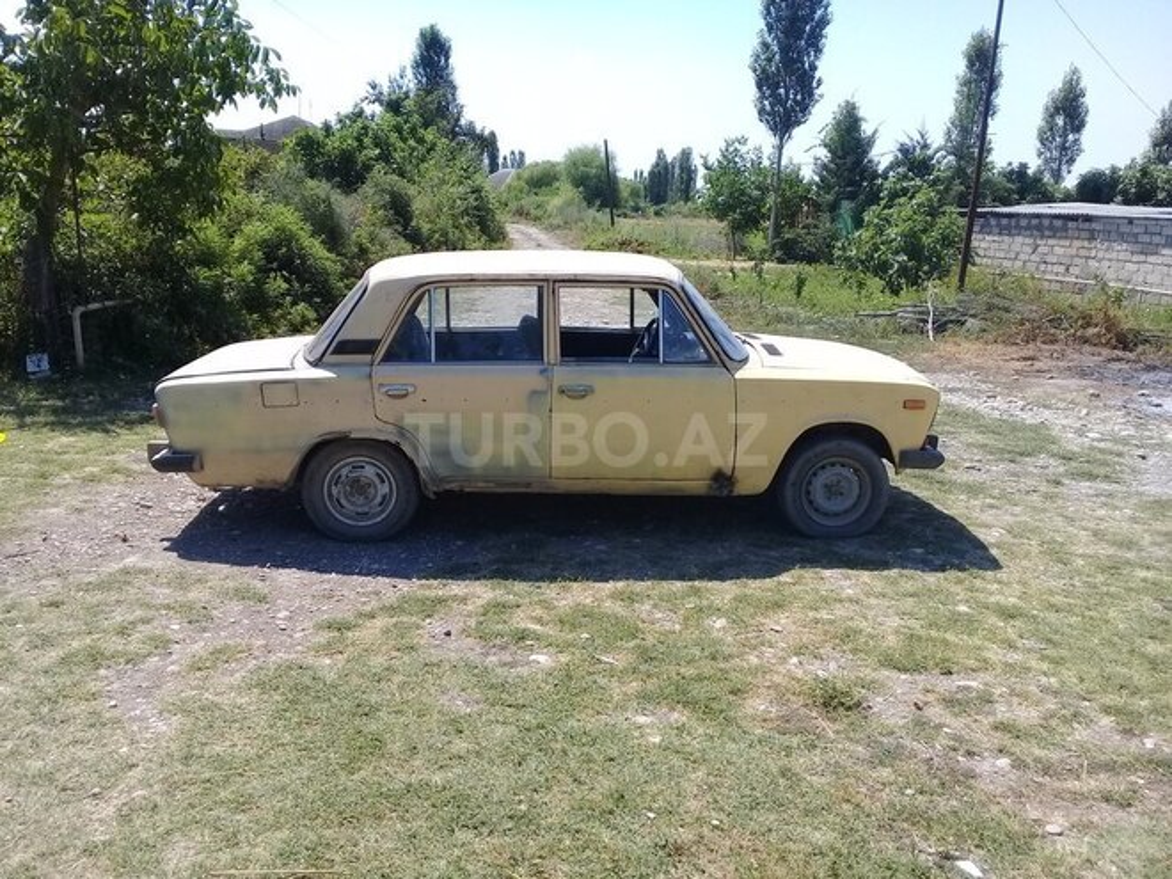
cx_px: 586
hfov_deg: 58.4
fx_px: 1050
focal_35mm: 31
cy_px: 440
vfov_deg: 45.4
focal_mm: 3.3
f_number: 2.2
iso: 50
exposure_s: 1/1015
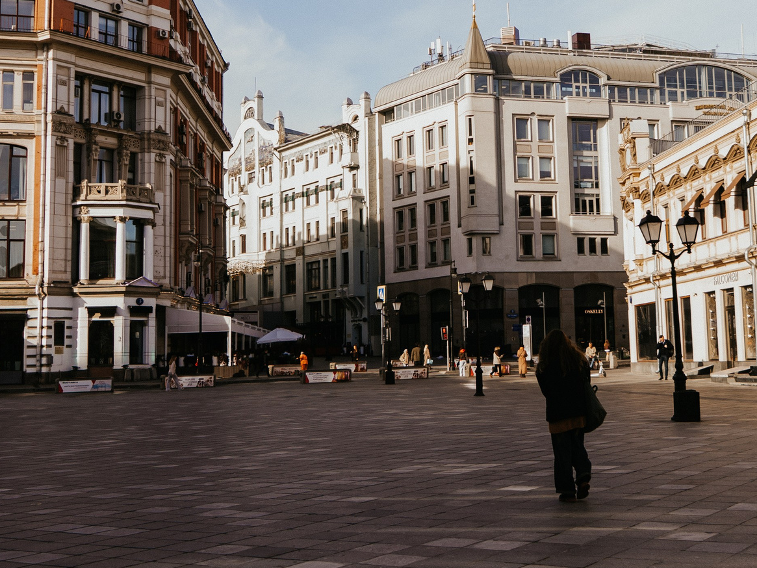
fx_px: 1181
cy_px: 202
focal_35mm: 54
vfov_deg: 26.9
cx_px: 484
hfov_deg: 35.3
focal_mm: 24
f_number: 4
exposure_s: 1/200
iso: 100
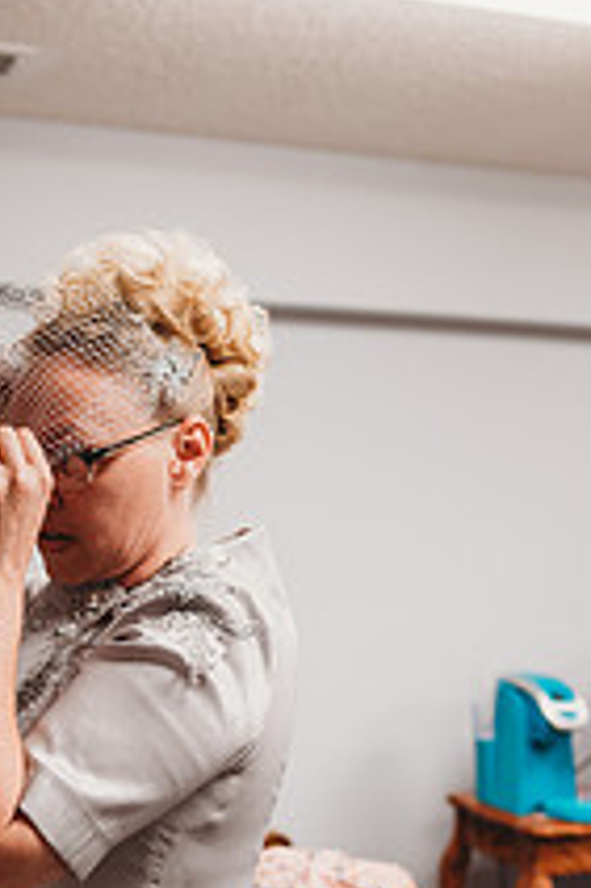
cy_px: 549
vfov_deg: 38.7
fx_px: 1258
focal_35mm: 51
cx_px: 88
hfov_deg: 25.8
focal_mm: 24
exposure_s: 1/125
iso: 200
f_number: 2.2
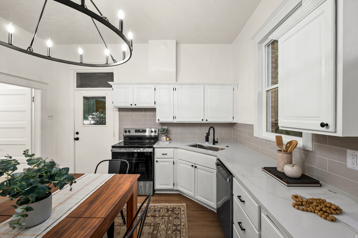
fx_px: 149
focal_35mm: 15
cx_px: 179
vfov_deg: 77.3
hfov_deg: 100.4
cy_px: 119
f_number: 7.1
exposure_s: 1/8
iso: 500
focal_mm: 15
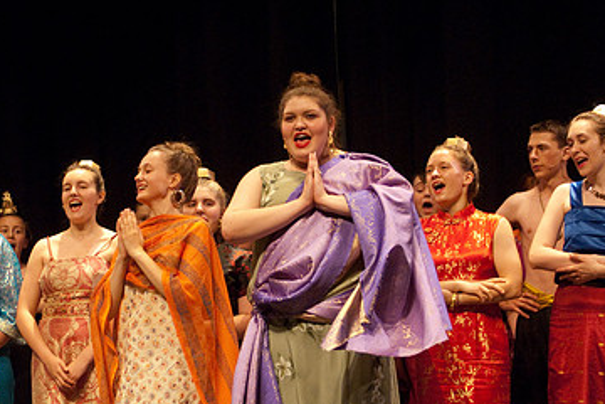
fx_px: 1546
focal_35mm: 92
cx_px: 345
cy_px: 231
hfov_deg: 22.1
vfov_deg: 14.9
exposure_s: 1/125
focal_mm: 38
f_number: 2.8
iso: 1000
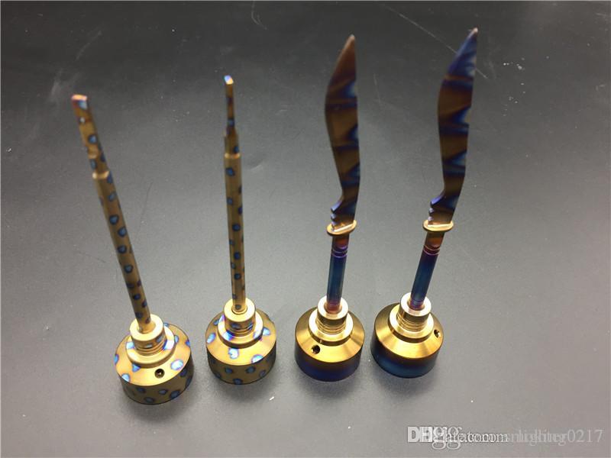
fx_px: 512
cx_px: 306
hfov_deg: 61.7
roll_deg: -5.0
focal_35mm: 29
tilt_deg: -43.6
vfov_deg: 48.2
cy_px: 229
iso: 100
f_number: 2.2
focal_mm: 4.15
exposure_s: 1/33
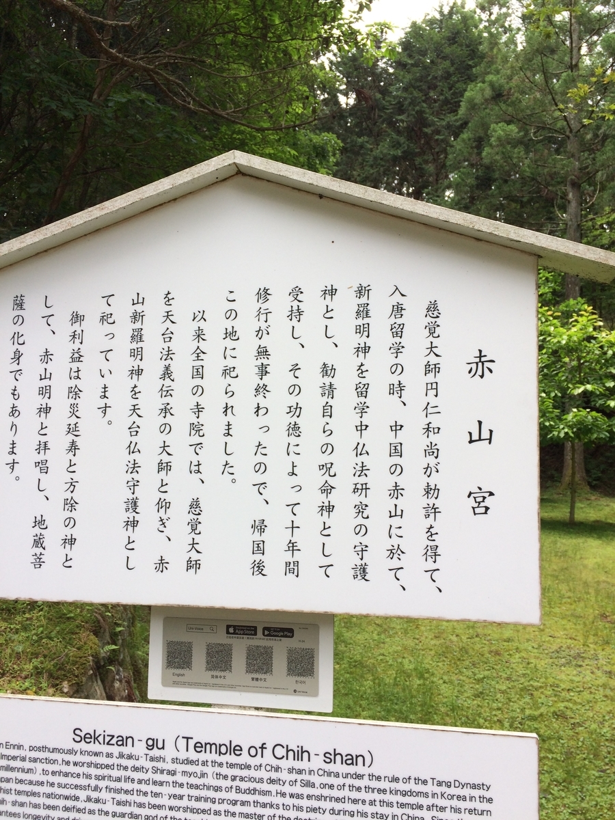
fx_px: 687
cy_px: 410
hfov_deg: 48.2
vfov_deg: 61.7
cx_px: 308
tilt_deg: +2.0
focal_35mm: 29
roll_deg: -0.3
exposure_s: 1/336
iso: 32
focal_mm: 4.15
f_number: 2.2
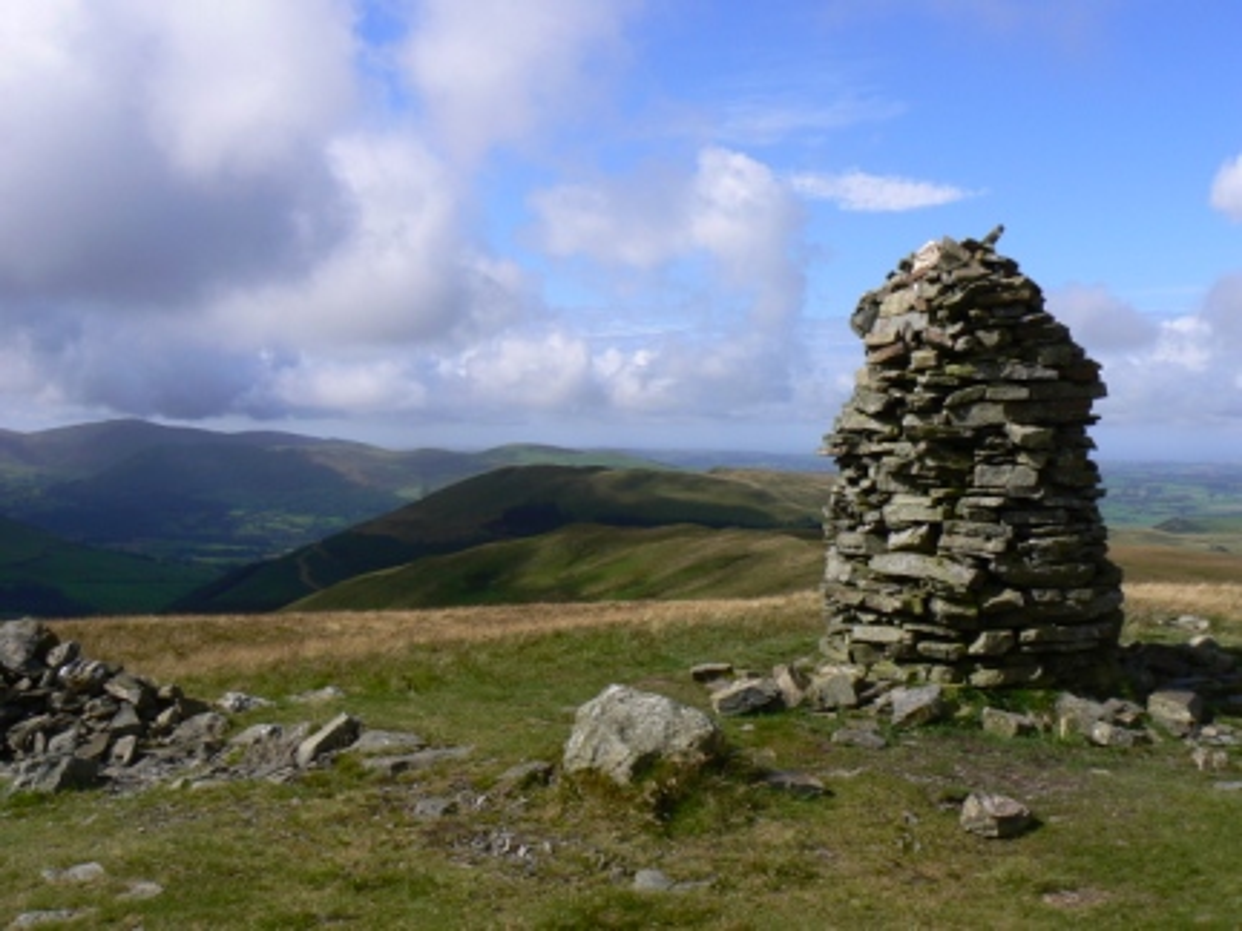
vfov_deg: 39.7
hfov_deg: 51.4
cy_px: 466
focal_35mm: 36
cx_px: 621
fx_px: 1292
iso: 80
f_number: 7.1
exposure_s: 1/500
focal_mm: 6
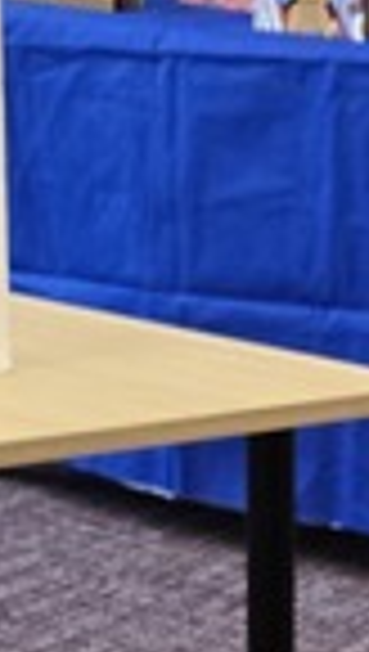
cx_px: 288
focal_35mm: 138
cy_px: 769
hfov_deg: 8.8
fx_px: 2391
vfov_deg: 15.0
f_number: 1.8
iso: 200
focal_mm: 5.4
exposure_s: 1/120
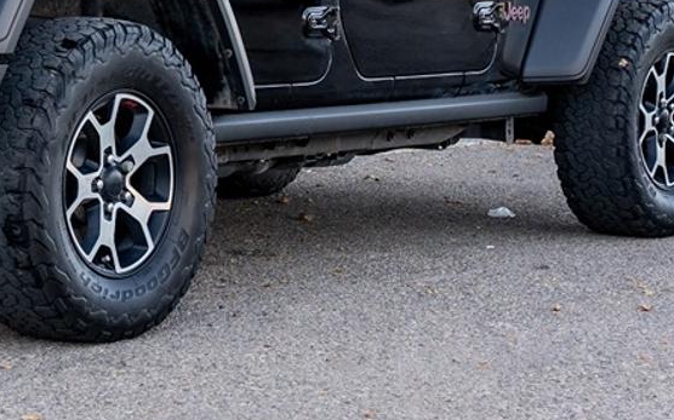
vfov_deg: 8.5
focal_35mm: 151
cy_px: -138
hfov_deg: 13.7
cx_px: 76
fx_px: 2773
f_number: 4
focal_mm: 42.1
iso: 160
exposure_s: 1/250
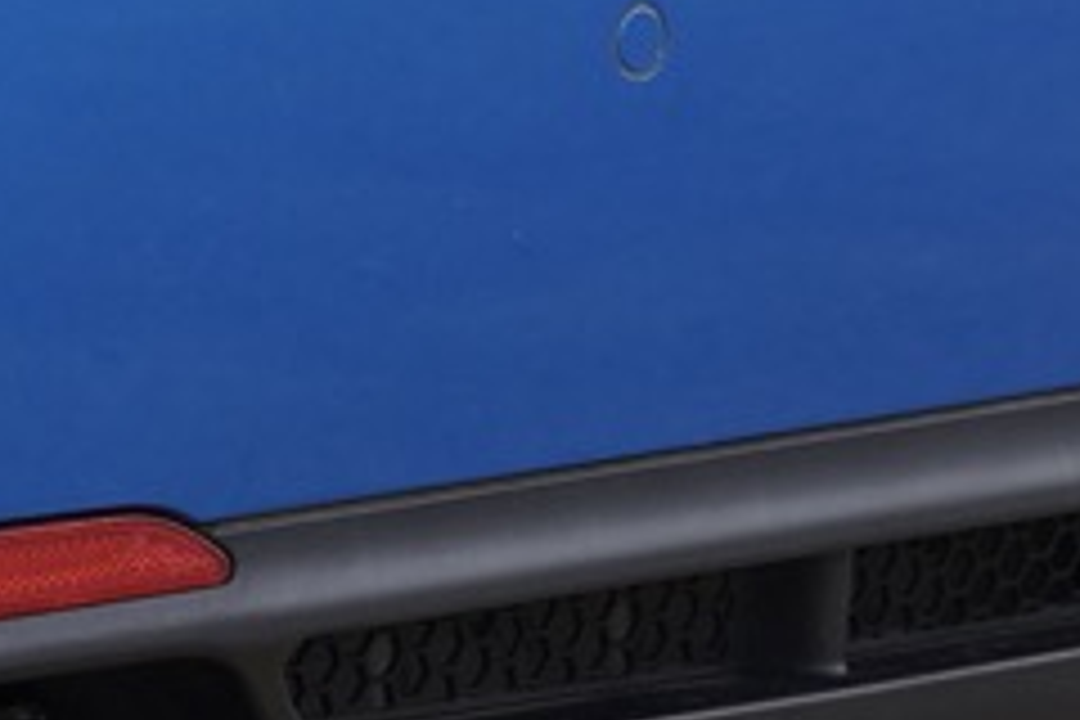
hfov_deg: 3.7
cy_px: 117
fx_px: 16769
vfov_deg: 2.5
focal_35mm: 559
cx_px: -243
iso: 125
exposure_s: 1/160
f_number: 4
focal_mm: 70
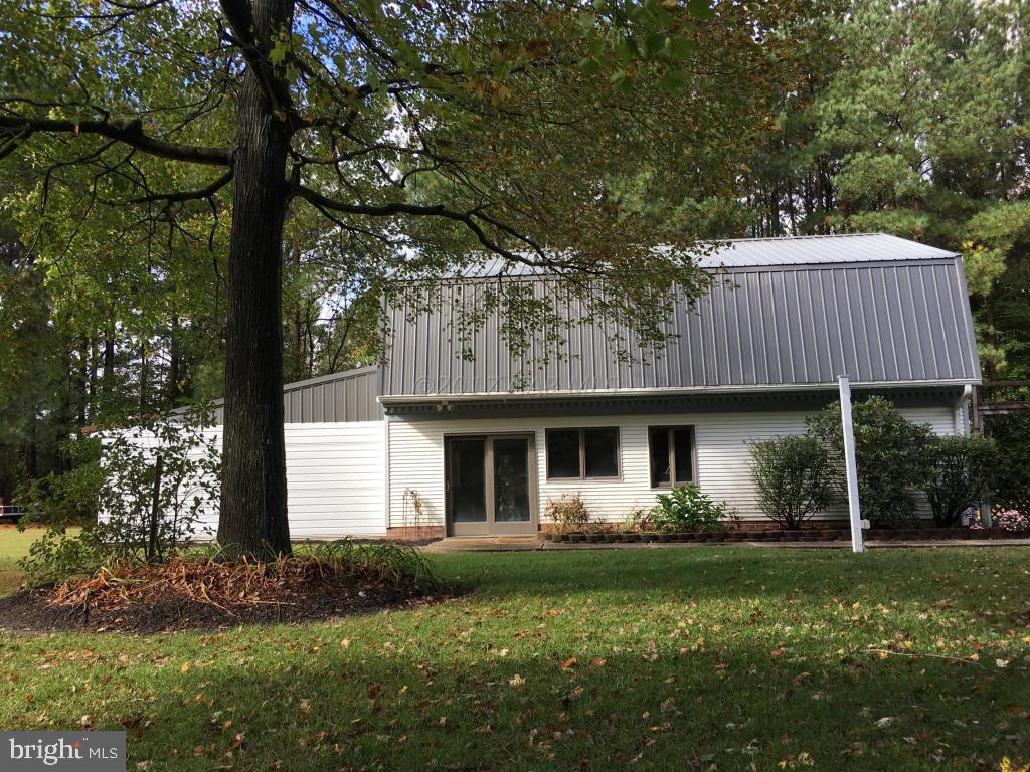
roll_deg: -0.1
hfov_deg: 61.7
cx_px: 515
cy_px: 386
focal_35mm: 29
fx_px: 863
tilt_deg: +8.1
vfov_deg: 48.2
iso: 25
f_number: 2.2
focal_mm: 4.15
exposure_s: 1/356
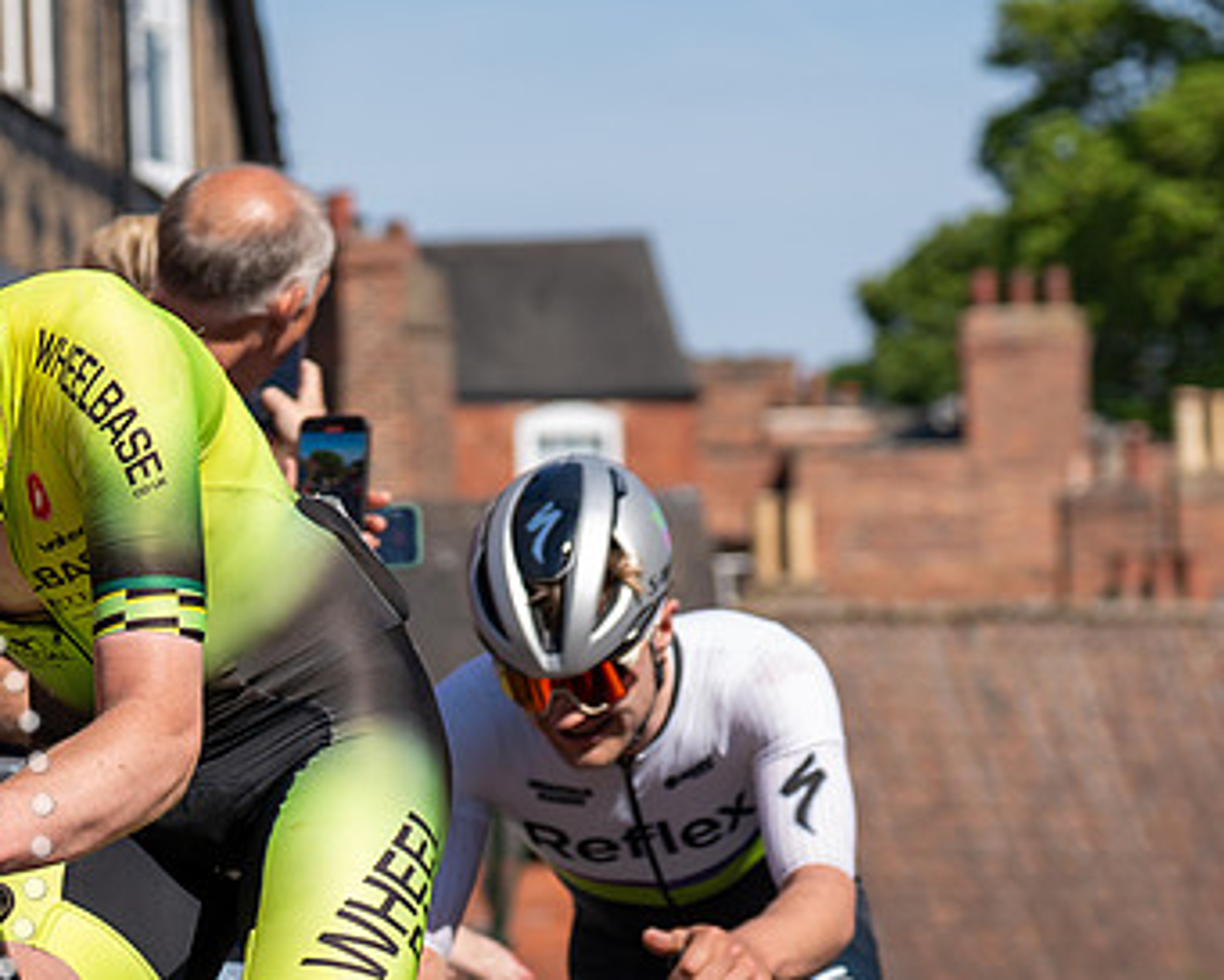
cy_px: 770
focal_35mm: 206
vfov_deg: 7.5
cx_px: -278
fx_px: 7465
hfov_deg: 9.2
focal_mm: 70
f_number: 3.5
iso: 100
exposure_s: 1/1000
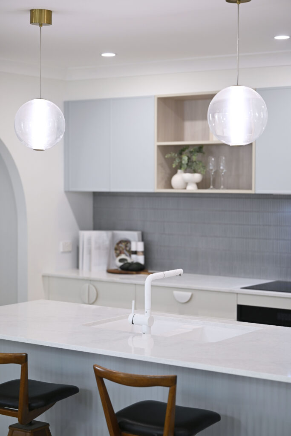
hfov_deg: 19.5
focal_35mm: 70
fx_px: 848
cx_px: 146
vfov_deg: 28.8
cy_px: 218
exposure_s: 1/100
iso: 320
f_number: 2.8
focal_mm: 70
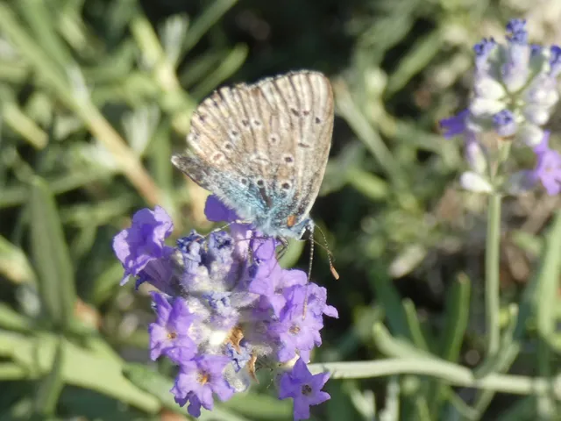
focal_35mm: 98
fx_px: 1588
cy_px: 210
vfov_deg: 15.1
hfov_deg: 20.0
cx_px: 280
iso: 80
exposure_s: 1/160
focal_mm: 17.5
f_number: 4.8
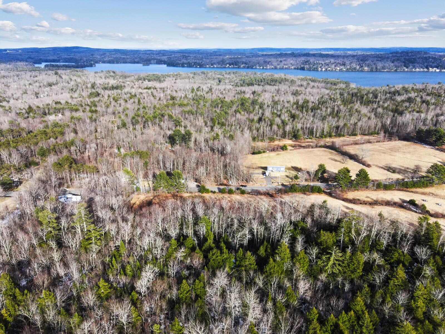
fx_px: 309
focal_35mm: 24
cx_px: 222
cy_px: 167
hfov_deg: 71.6
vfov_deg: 56.8
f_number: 2.8
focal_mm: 4.5
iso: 200
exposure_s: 1/1250
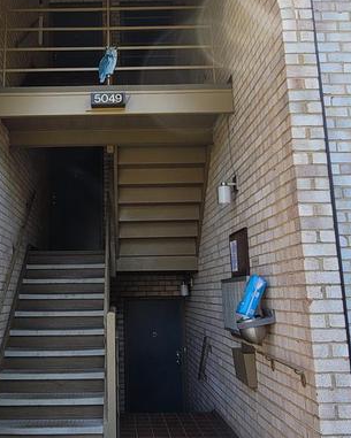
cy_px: 176
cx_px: 108
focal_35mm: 36
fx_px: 467
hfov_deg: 40.5
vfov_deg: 50.0
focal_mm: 2.2
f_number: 2.2
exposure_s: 1/426
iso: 64
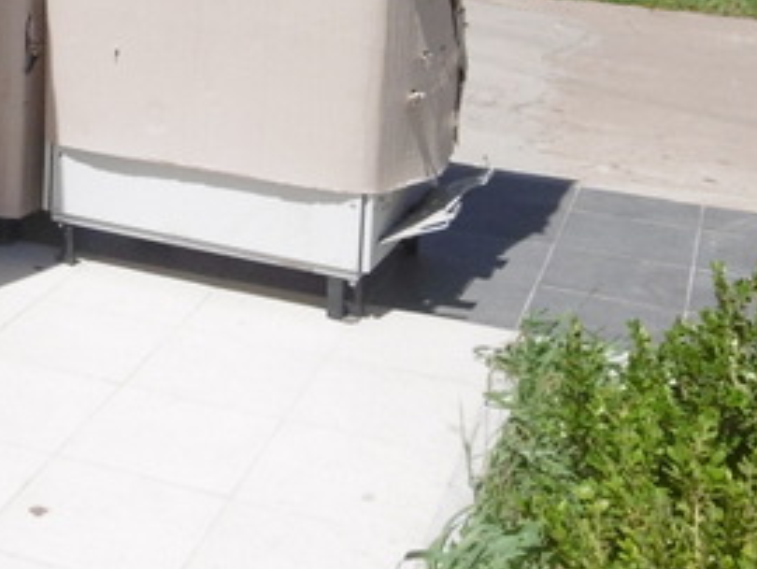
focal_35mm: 71
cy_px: -112
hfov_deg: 26.1
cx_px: 25
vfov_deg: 19.5
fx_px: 1554
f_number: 7.8
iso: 100
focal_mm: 4.3
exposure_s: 1/250
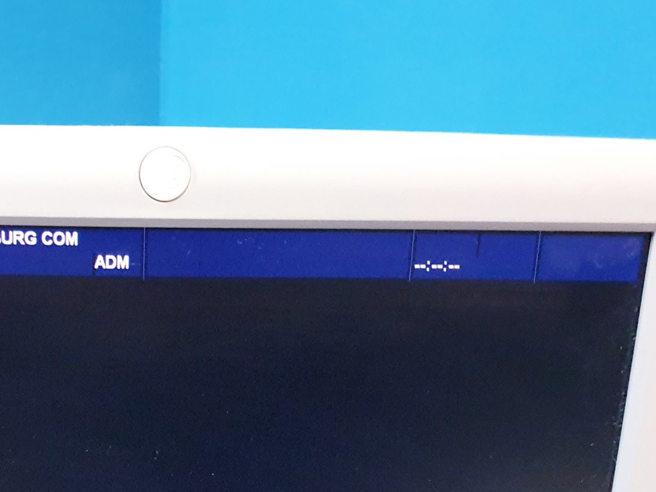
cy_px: 562
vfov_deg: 22.5
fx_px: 1156
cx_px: 138
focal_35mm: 61
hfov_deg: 30.9
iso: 400
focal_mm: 4.3
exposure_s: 1/50
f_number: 1.5
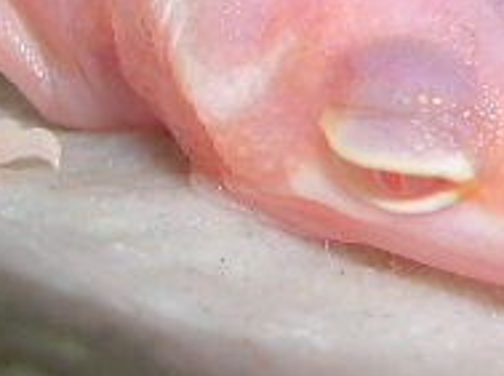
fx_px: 1875
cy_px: -88
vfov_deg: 11.2
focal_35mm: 129
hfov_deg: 15.1
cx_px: 496
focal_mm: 5.8
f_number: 5.6
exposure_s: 1/60.1
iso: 50
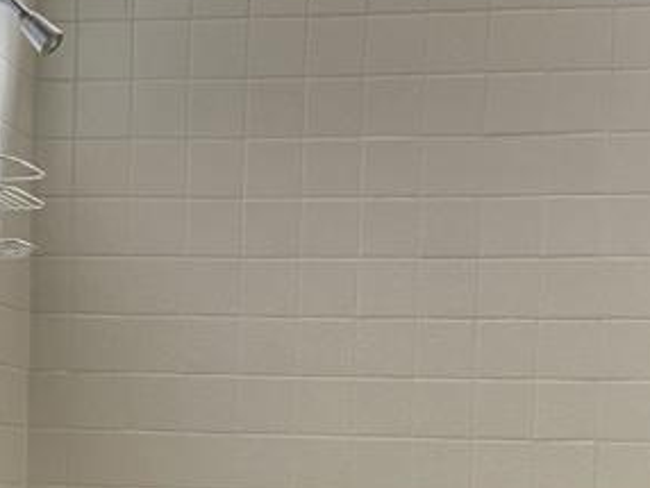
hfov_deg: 21.0
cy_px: 511
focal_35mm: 93
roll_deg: -3.8
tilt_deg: -1.7
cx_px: 211
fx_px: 1748
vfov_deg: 15.6
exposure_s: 1/96
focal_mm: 4.25
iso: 125
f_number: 1.8
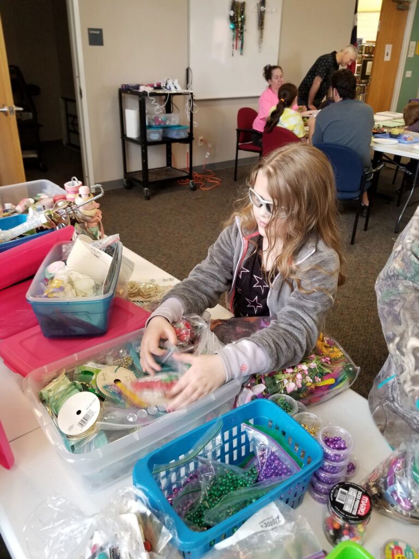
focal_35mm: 26
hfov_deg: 53.1
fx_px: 420
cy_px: 280
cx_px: 210
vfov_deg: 67.3
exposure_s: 1/40
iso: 160
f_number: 1.7
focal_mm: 4.25
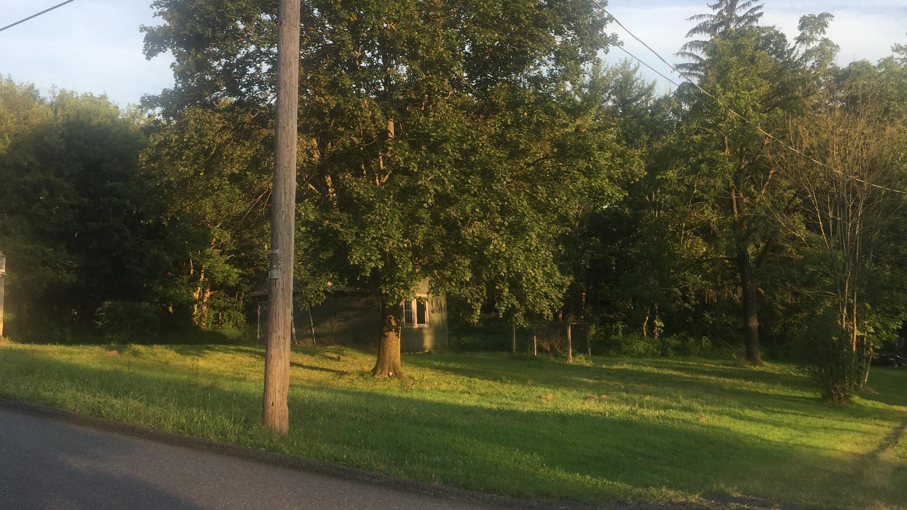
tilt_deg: +6.9
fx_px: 770
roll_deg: -0.7
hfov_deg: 61.0
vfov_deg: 36.6
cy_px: 209
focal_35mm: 32
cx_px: 452
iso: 32
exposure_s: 1/350
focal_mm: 4.15
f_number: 2.2
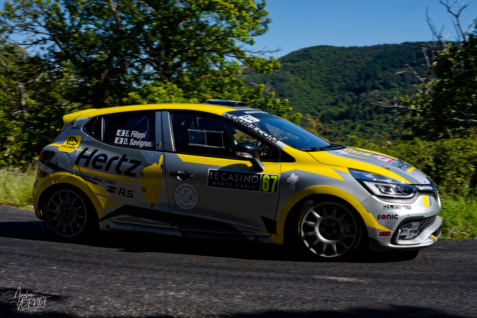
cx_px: 238
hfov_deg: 41.1
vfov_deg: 28.1
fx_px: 636
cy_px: 159
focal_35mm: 48
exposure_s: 1/500
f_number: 14
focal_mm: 32
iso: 400
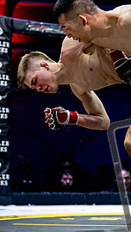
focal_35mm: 126
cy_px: 137
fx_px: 778
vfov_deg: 17.0
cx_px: 109
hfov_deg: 9.6
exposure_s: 1/1250
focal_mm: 56
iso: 3200
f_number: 2.8
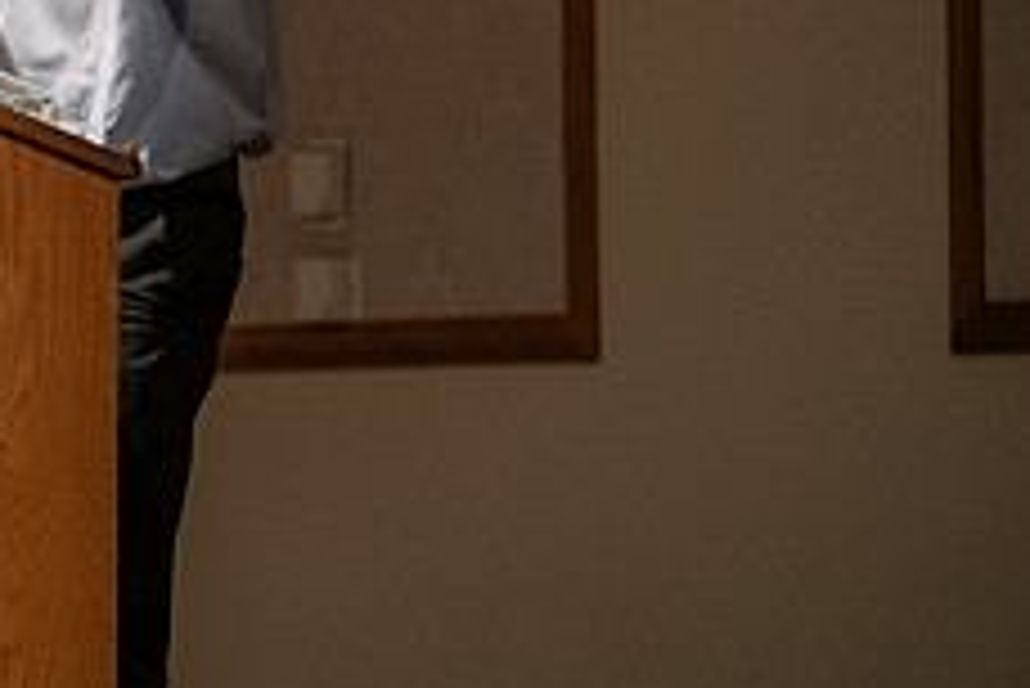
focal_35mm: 367
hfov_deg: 5.6
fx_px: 10507
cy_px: -70
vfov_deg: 3.7
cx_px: -265
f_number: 3.2
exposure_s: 1/200
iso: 3200
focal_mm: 145
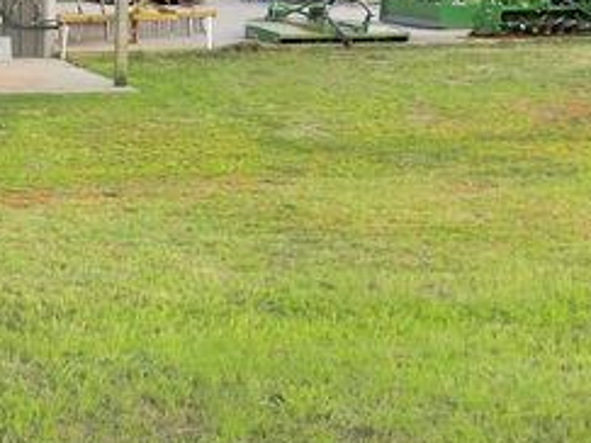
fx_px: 1724
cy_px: 124
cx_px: -520
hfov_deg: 16.0
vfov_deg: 14.6
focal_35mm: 101
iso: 100
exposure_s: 1/80
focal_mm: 6.7
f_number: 1.7
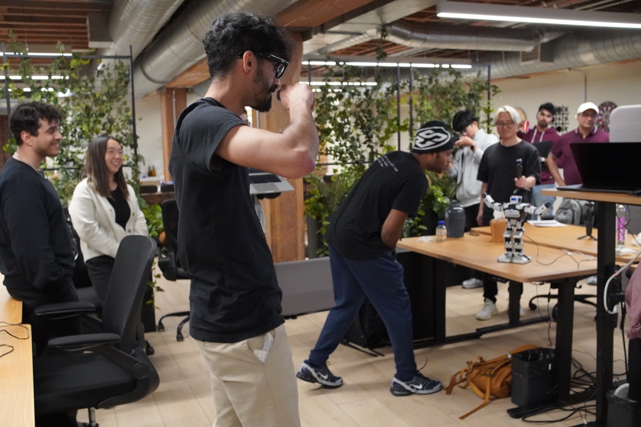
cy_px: 214
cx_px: 320
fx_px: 614
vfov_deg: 38.4
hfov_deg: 55.1
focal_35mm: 34
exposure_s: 1/160
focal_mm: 23
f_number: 4
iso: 5000
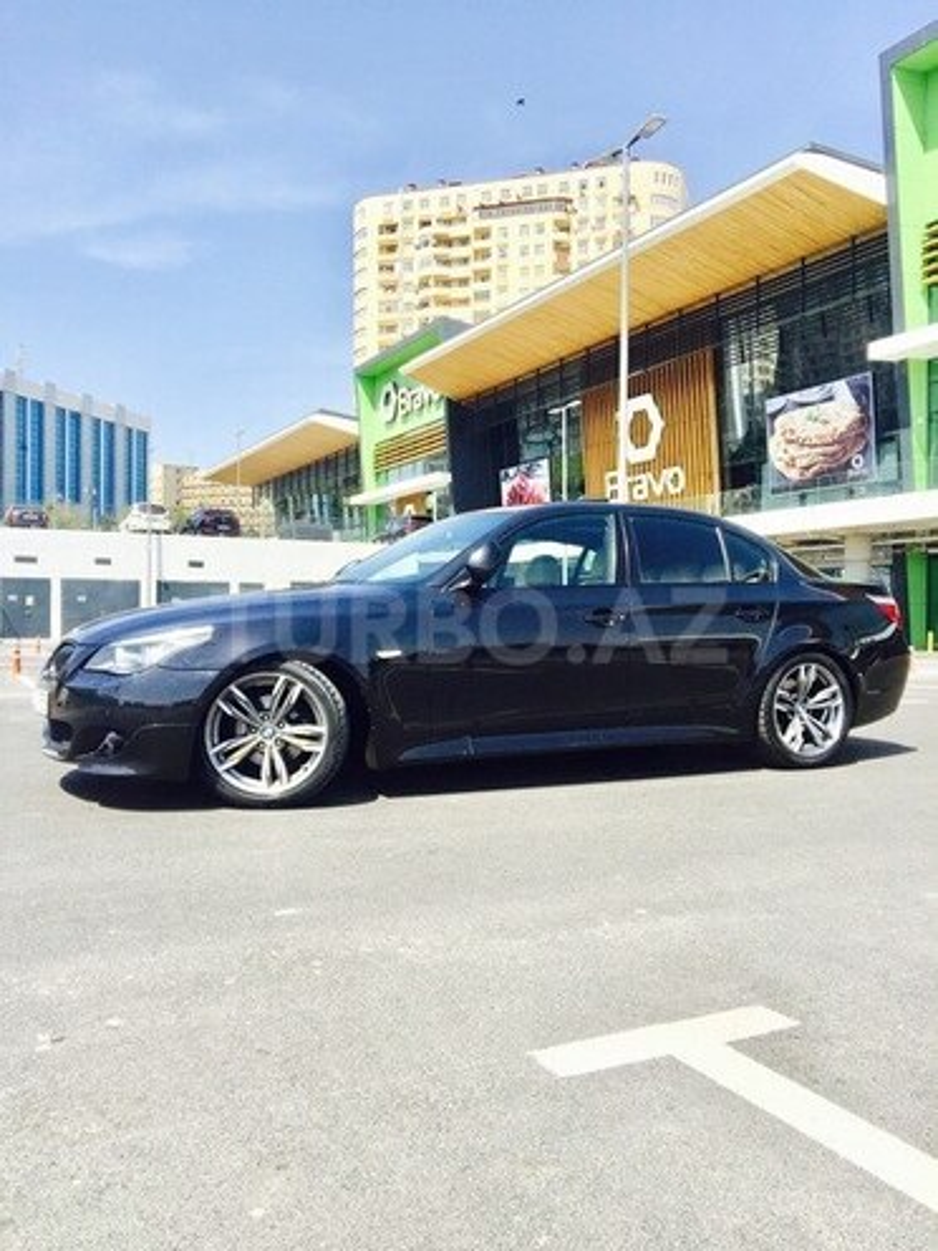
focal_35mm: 29
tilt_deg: -0.6
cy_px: 626
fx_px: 1048
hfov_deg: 48.2
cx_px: 469
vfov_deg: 61.7
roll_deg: -1.0
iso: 32
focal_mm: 4.15
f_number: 2.2
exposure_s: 1/2083
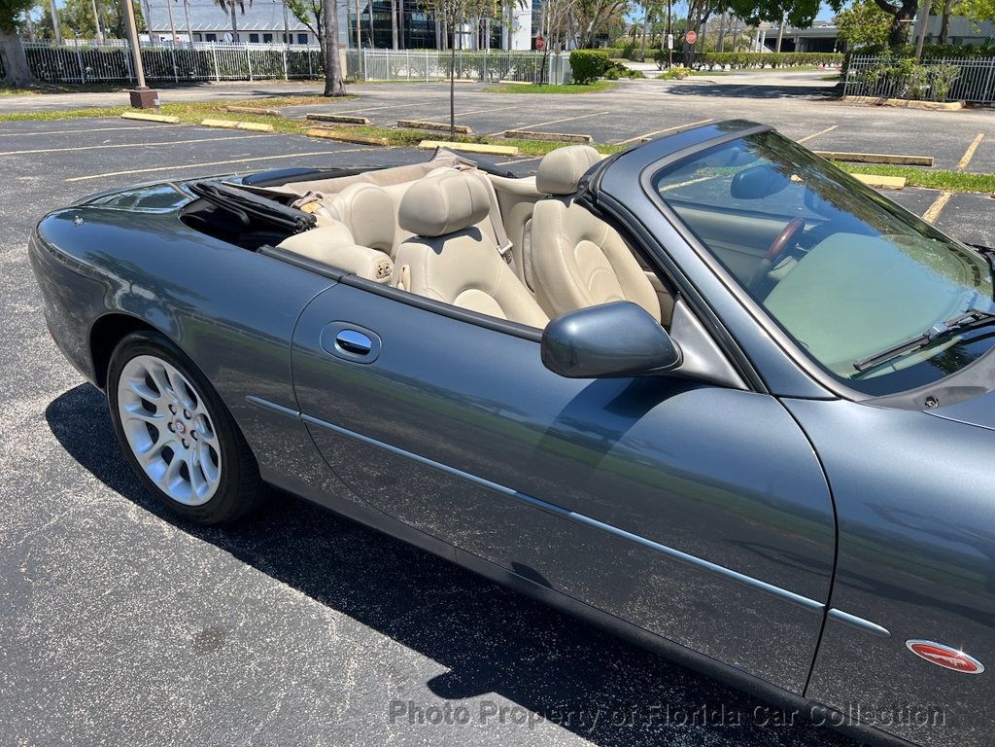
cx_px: 498
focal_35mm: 26
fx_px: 747
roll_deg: +0.3
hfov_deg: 67.3
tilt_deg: -25.3
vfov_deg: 53.1
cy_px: 374
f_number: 1.5
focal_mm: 5.7
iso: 50
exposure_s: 1/2252
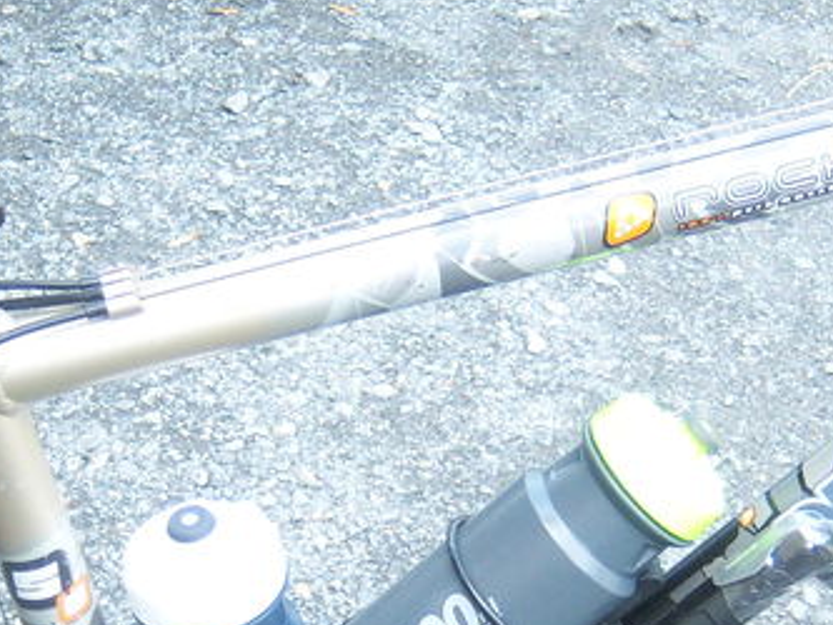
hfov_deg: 18.2
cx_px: 380
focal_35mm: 108
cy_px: 638
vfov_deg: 13.5
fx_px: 2600
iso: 80
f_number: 2.8
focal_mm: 7.5
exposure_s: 1/100
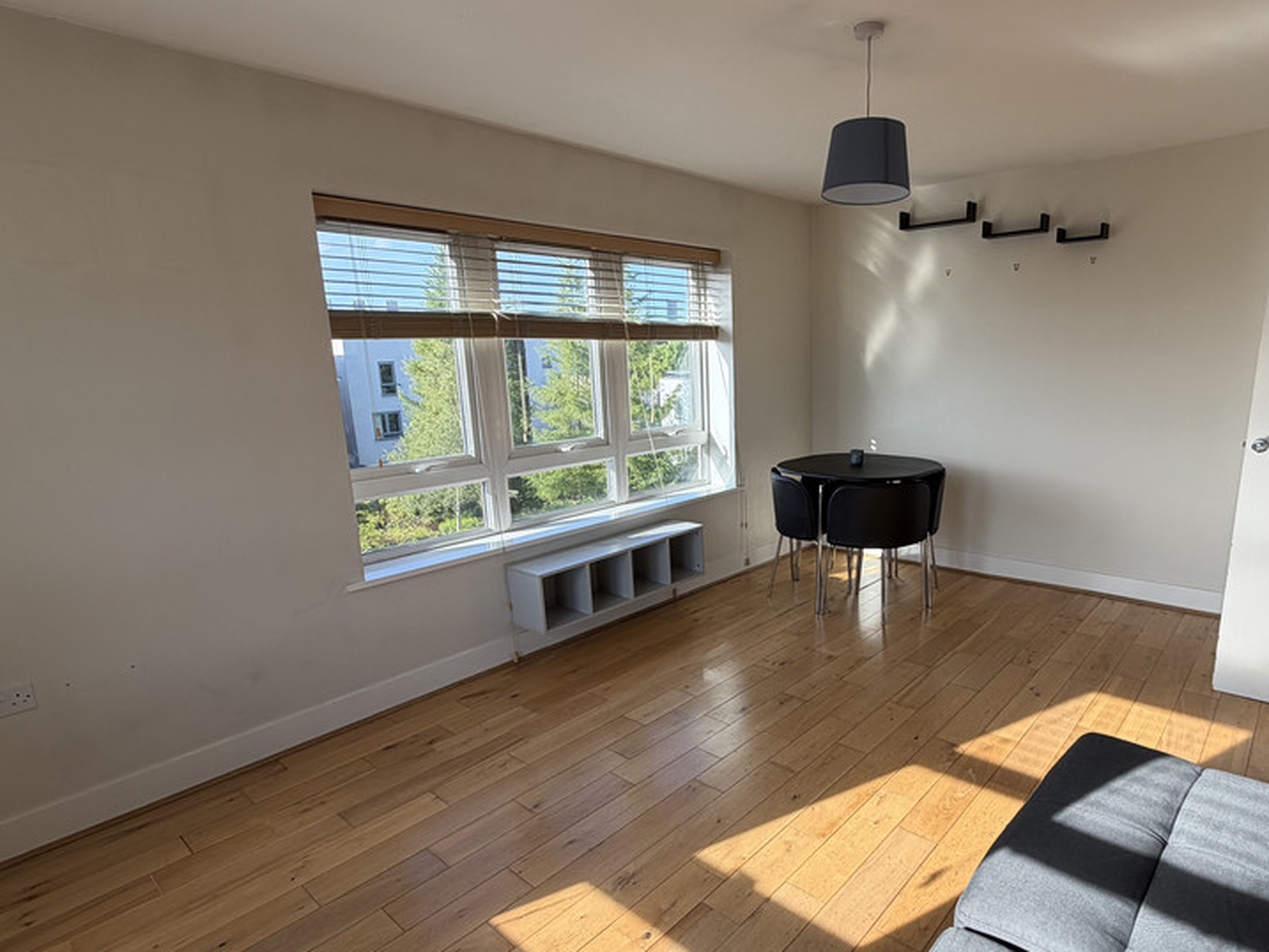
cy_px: 522
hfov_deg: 81.2
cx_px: 729
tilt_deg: -13.1
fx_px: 733
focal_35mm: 20
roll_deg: +1.9
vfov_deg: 65.8
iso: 50
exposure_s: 1/270
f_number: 2.2
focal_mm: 2.22
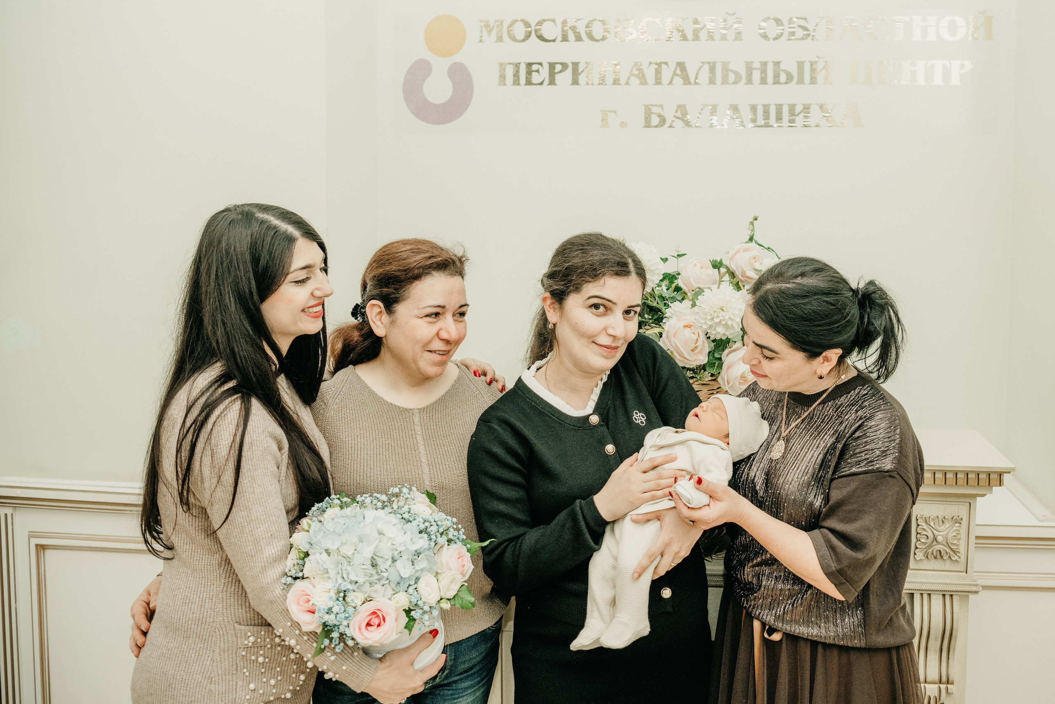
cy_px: 305
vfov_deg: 36.8
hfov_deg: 52.7
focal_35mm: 36
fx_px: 1055
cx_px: 644
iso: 320
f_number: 4
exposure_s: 1/160
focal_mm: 28
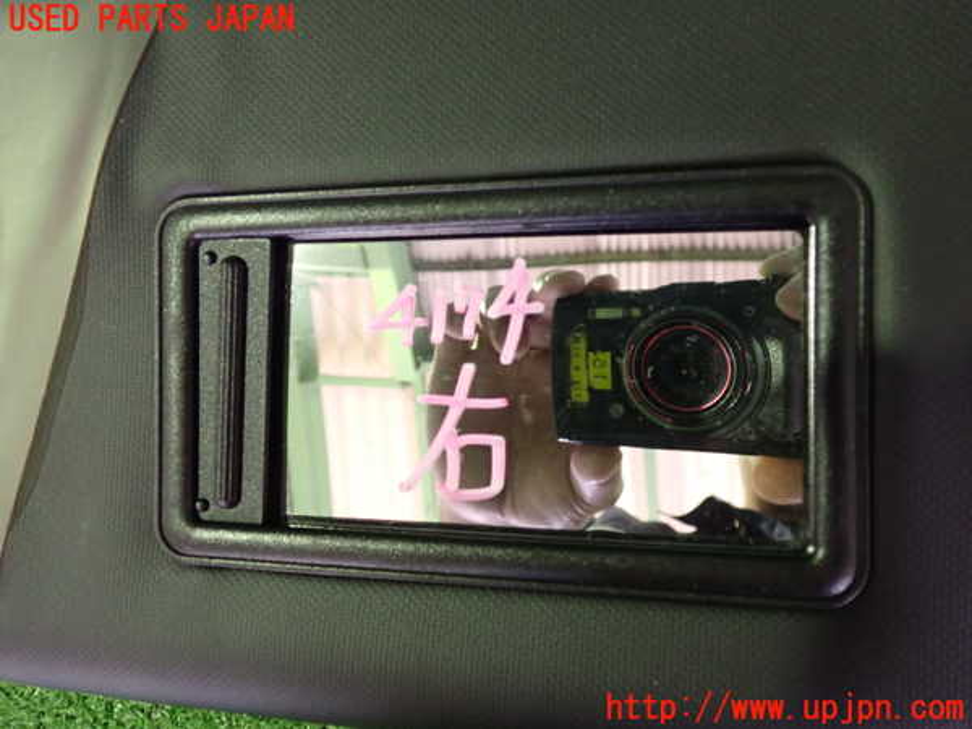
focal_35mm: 30
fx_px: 842
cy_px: 364
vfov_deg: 46.8
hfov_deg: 60.0
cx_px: 486
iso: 800
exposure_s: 1/30
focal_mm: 5.4
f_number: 2.3
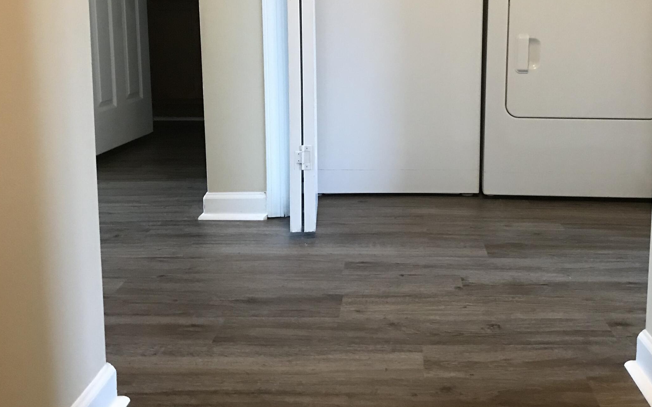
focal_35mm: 43
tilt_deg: -8.4
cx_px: 413
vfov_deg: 29.5
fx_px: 764
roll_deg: +0.7
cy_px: 120
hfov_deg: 45.8
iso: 100
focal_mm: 3.99
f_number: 1.8
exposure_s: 1/11
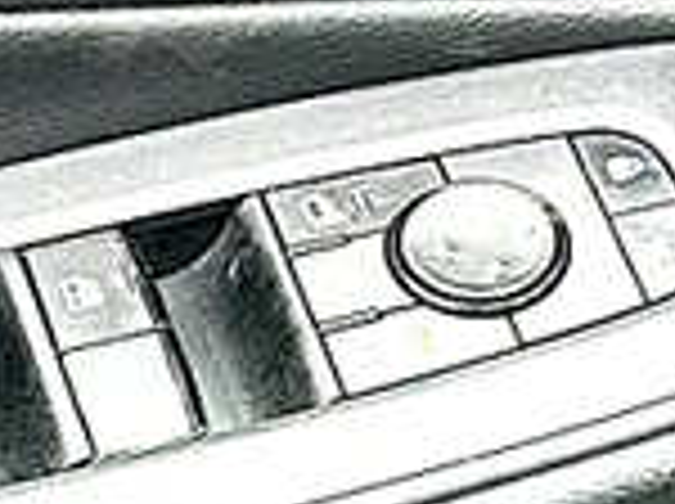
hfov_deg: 9.7
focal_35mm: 201
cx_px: -126
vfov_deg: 7.4
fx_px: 3913
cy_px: 209
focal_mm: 6.86
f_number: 1.78
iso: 100
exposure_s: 1/302
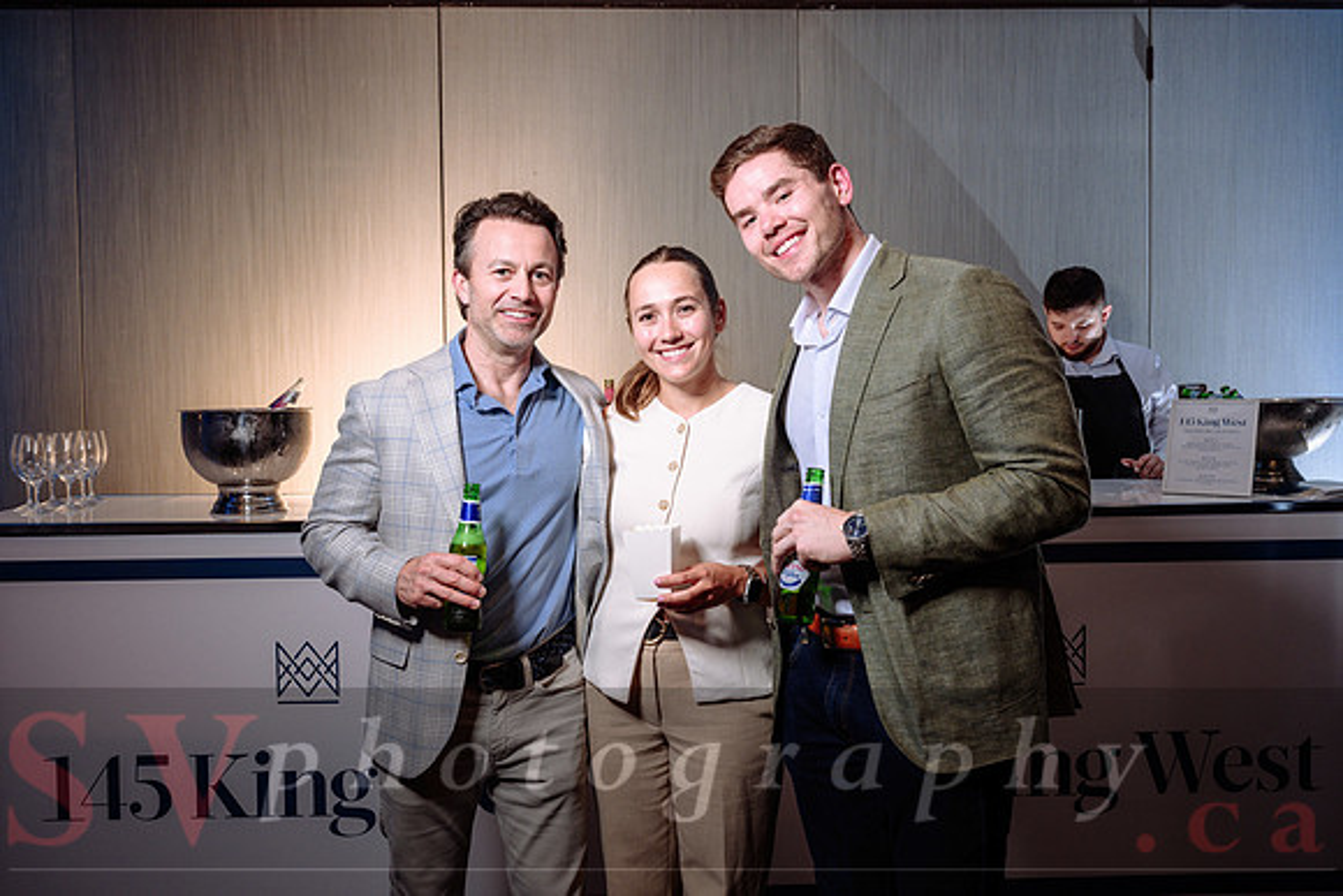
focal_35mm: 31
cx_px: 654
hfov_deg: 60.3
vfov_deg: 42.4
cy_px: 418
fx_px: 1155
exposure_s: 1/50
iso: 500
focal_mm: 29
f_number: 6.3
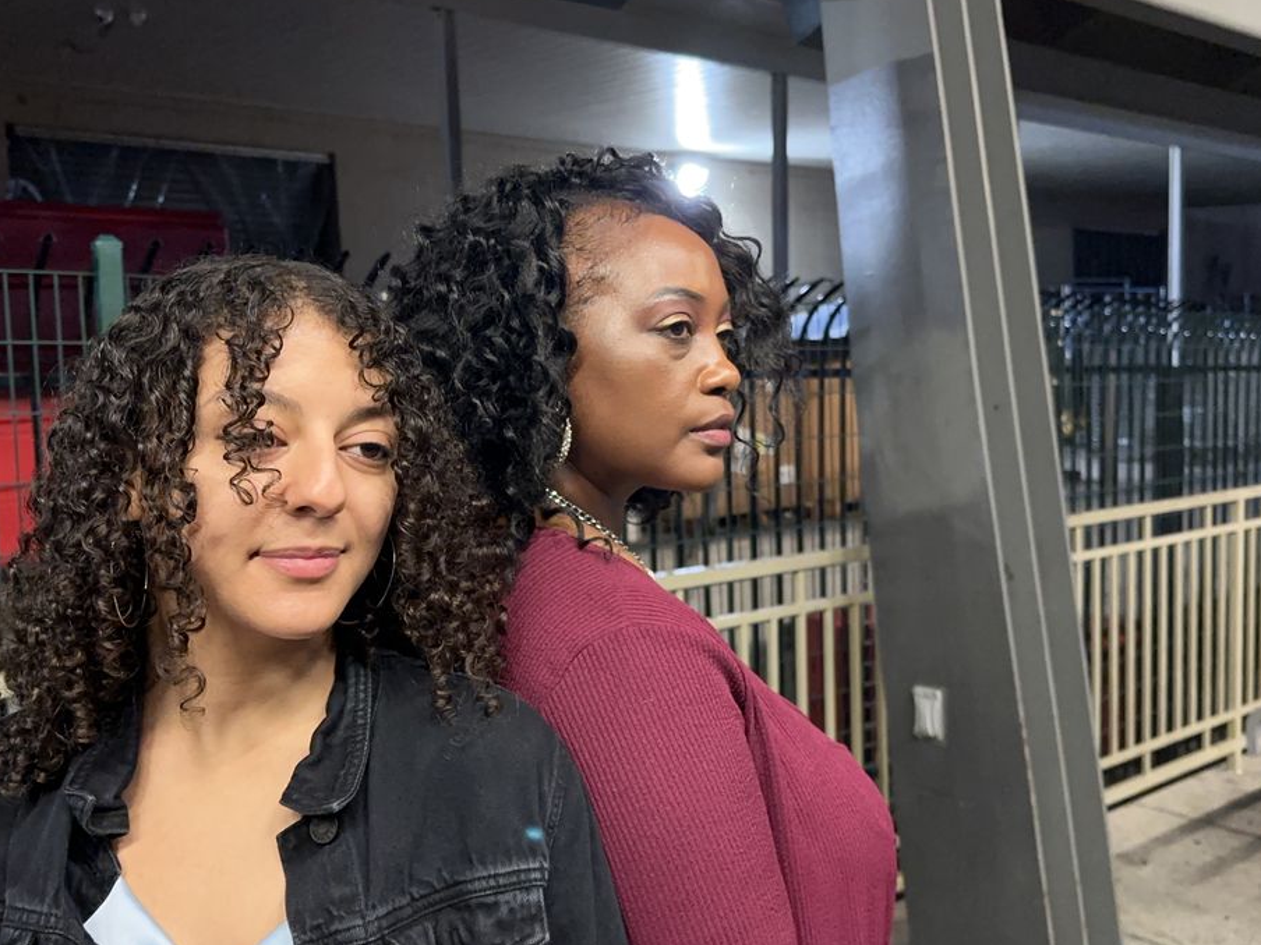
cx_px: 611
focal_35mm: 34
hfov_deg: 53.9
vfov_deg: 41.8
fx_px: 1239
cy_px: 493
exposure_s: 1/60
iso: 800
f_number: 1.78
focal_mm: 6.86
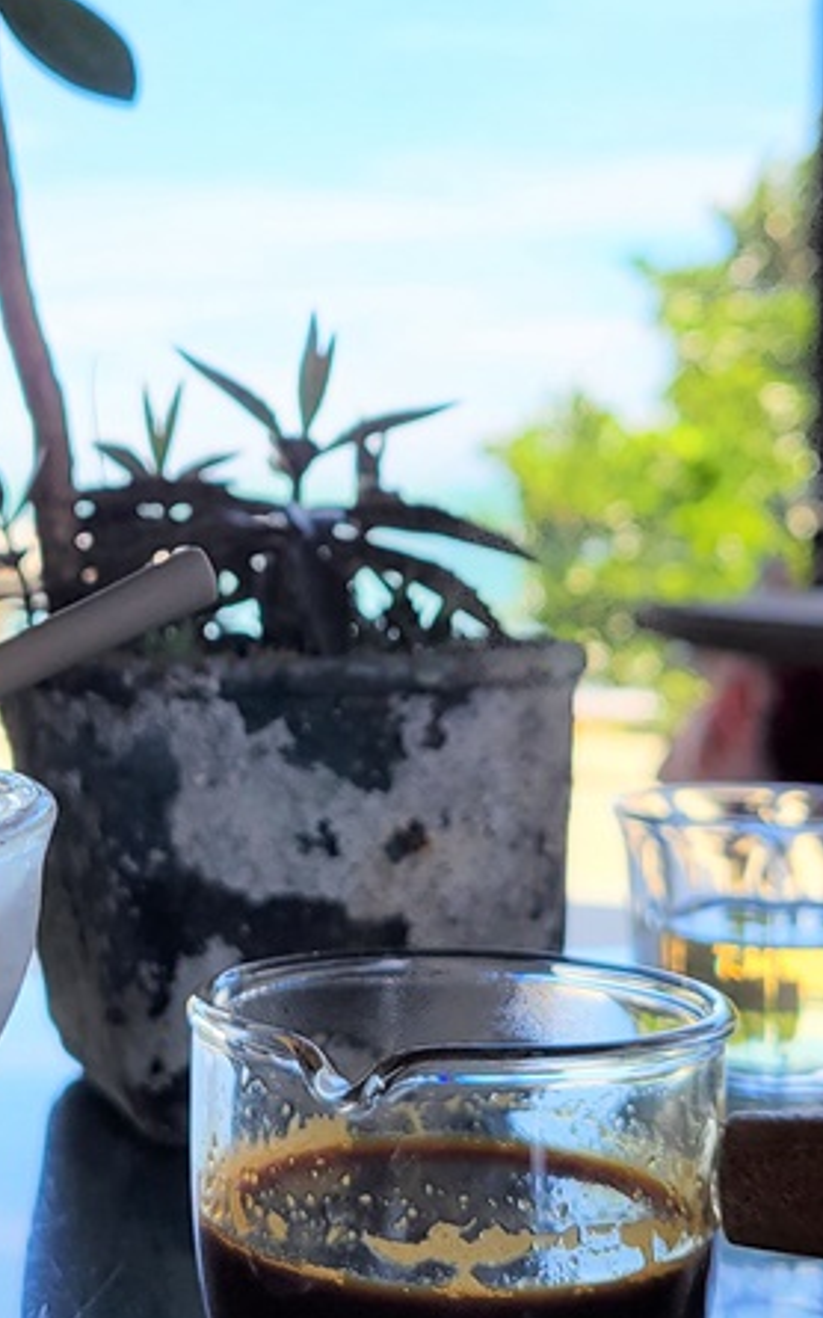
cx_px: 204
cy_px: 554
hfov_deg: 20.8
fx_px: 2226
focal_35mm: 62
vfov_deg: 32.9
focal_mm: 5.4
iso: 40
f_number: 1.8
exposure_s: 1/544
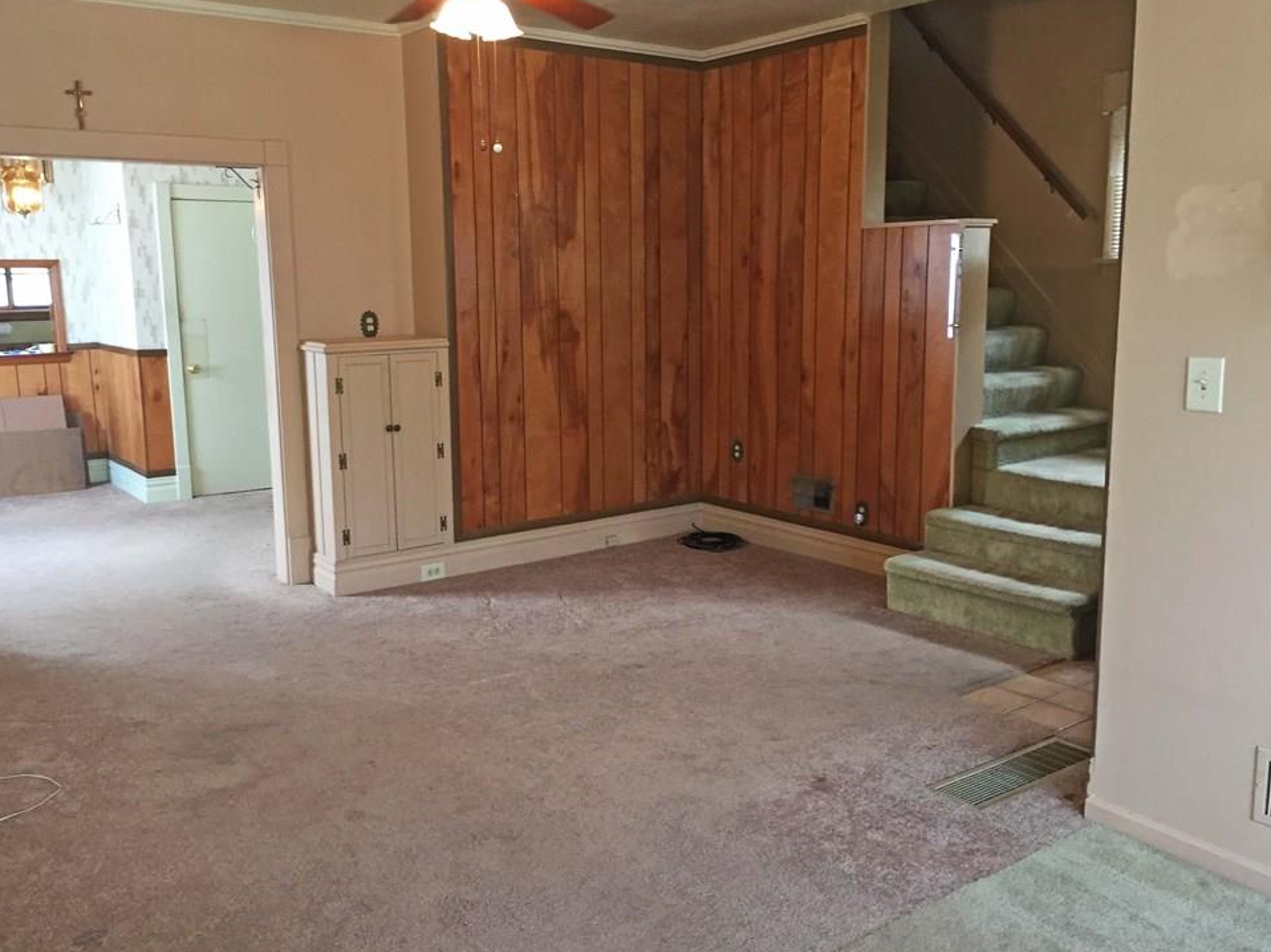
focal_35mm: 31
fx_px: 1138
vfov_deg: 45.4
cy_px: 469
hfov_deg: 58.4
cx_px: 630
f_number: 2.2
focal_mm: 4.15
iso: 125
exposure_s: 1/30
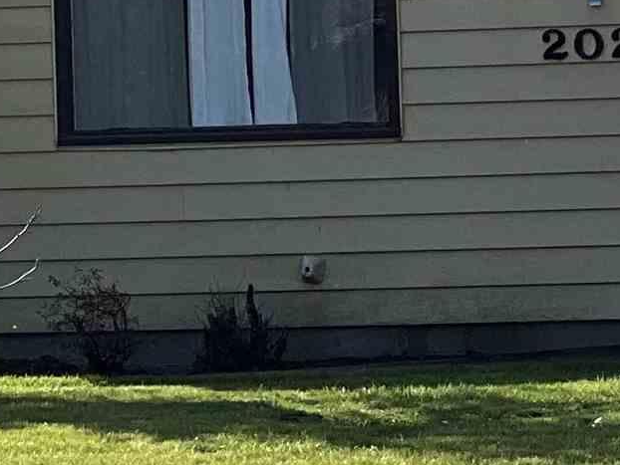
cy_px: -362
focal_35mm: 380
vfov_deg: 3.9
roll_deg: +1.4
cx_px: 115
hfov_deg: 5.2
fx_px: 6809
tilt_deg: +3.1
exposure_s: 1/717
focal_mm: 9
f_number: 2.8
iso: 32
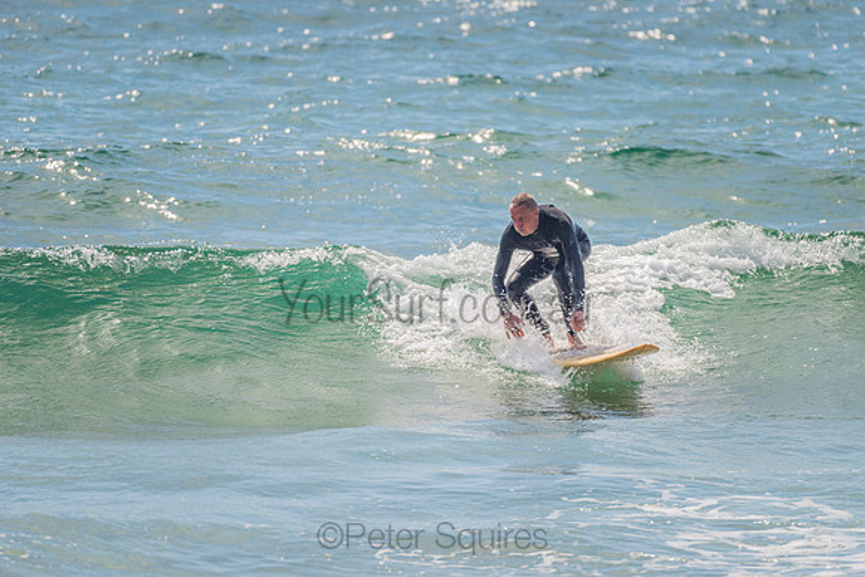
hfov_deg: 3.4
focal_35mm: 613
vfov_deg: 2.2
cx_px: 531
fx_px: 14740
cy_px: 278
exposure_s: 1/640
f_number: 5.6
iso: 220
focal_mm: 500
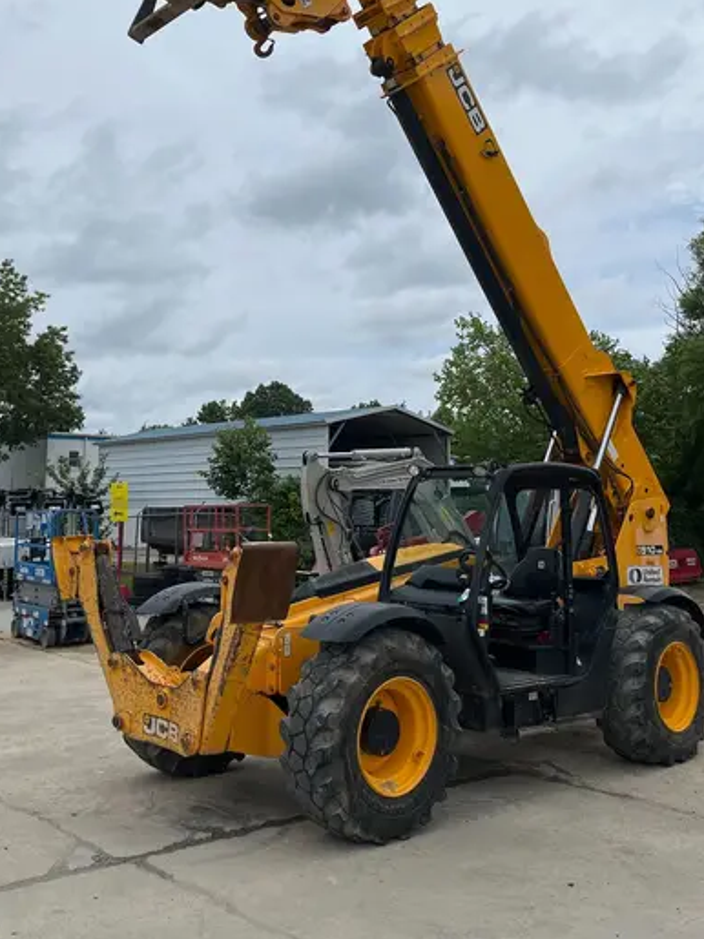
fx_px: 1004
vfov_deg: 49.7
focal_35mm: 37
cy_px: 358
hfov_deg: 38.6
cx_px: 301
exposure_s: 1/7874
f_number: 1.6
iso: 50
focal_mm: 5.1
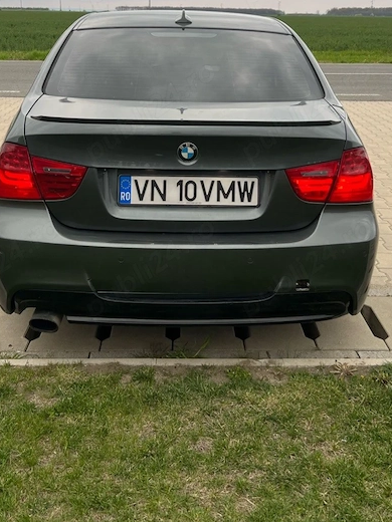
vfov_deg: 45.3
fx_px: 604
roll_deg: -0.7
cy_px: 137
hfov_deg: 36.0
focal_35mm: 40
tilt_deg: -11.8
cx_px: 190
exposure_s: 1/129
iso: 32
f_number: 1.5
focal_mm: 5.7
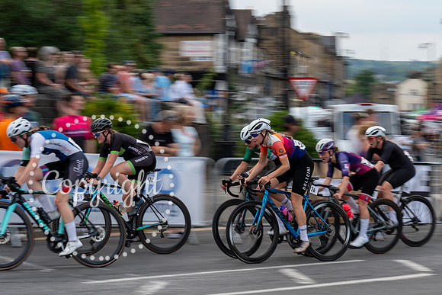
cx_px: 267
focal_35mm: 90
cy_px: 141
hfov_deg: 22.5
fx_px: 1107
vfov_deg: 15.2
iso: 500
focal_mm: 74
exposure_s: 1/100
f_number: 10
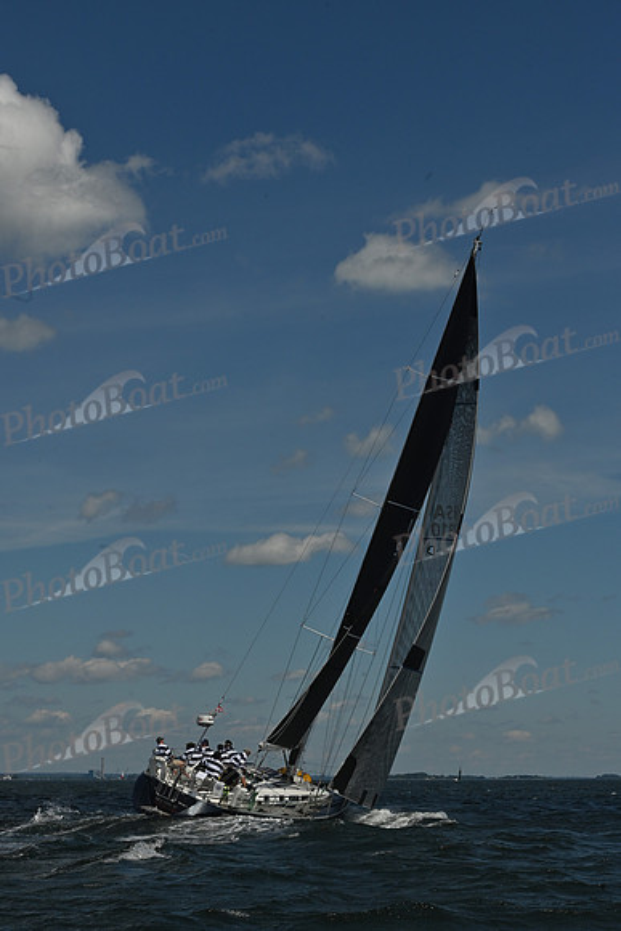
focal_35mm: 70
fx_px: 1810
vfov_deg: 28.8
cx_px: 310
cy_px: 466
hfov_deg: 19.5
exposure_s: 1/1250
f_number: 14
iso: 250
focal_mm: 70
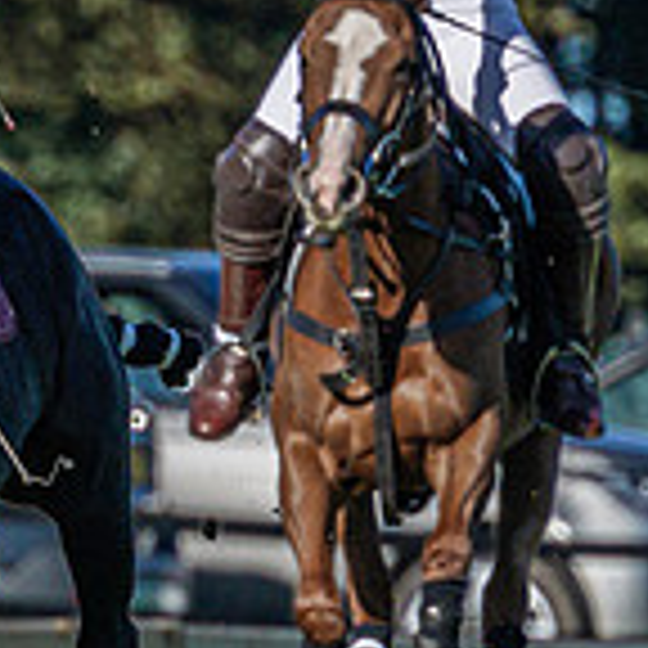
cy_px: 539
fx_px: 60466
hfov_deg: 0.6
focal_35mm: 2855
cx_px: -940
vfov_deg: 0.6
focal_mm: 400
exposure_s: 1/2000
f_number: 5.6
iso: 400
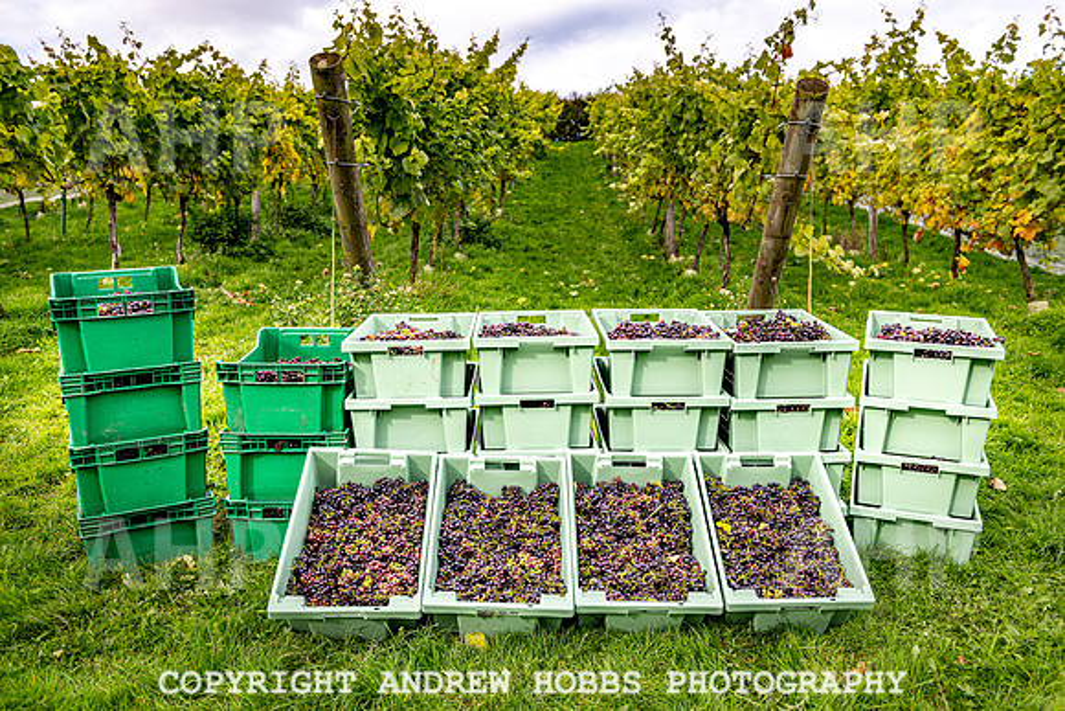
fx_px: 917
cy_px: 356
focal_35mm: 31
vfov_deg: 42.3
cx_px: 532
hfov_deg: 60.3
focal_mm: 31
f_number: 4.5
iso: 140
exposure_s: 1/400
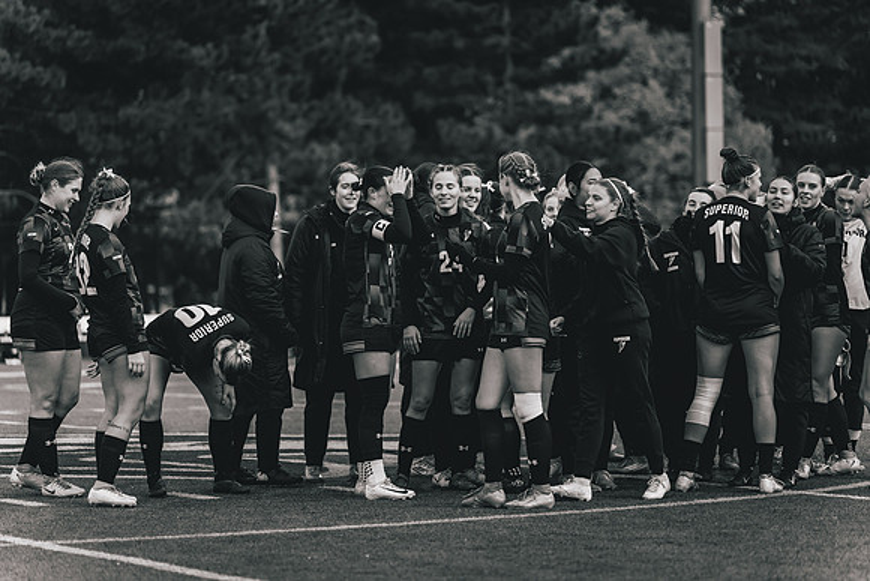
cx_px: 435
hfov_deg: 13.6
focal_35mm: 151
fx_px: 3659
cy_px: 290
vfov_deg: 9.1
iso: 800
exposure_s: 1/1600
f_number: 2.8
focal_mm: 150
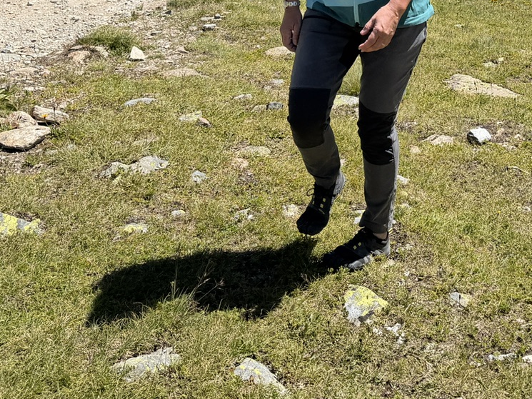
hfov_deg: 28.9
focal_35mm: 66
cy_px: -129
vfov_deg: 20.3
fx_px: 1014
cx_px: 411
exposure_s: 1/4405
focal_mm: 6.76
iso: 80
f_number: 1.78
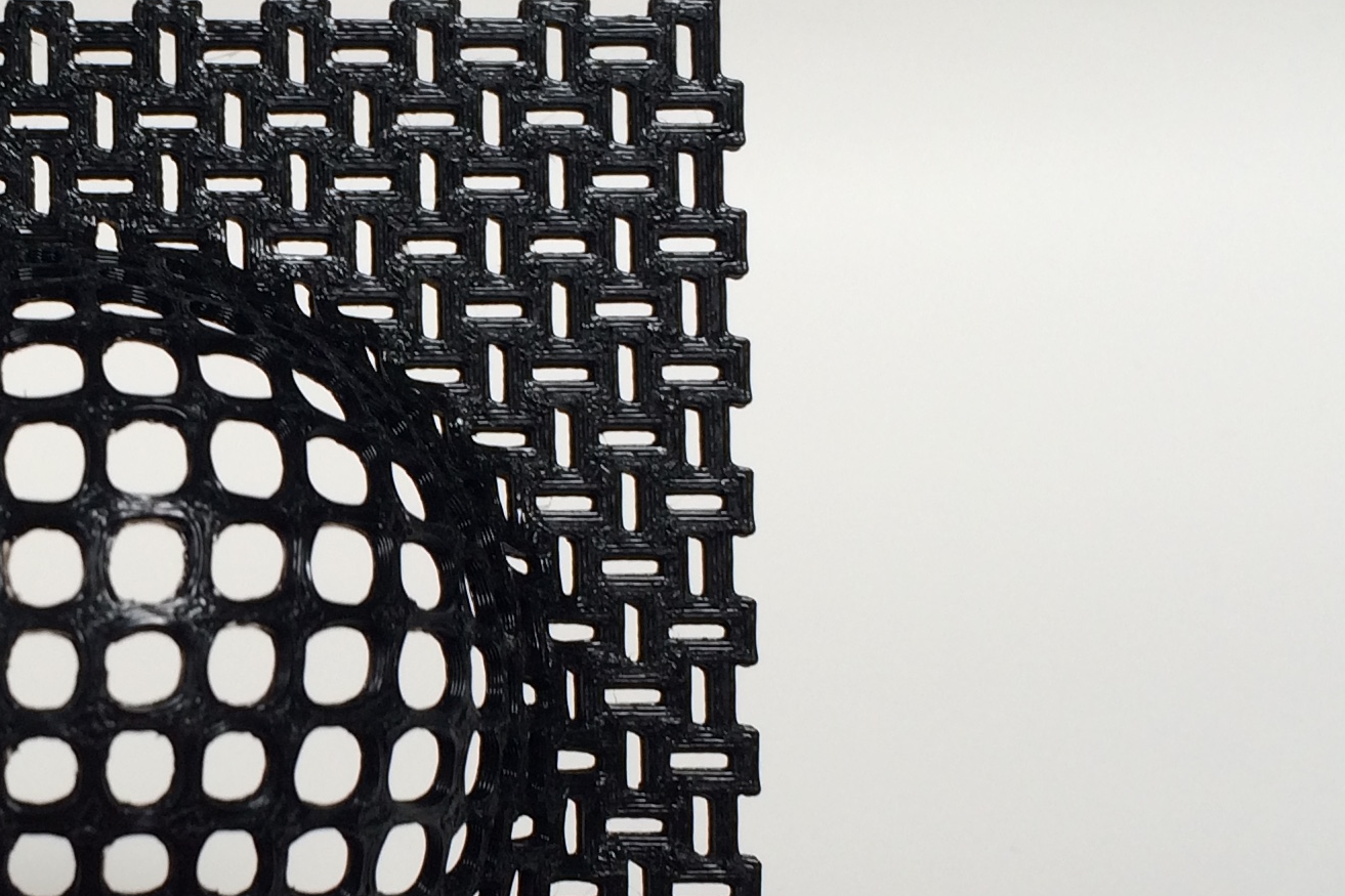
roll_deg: +0.7
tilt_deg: -35.2
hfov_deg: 25.7
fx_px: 2802
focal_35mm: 75
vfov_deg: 18.1
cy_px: 622
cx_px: 15
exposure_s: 1/60
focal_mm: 4.15
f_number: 2.2
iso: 32
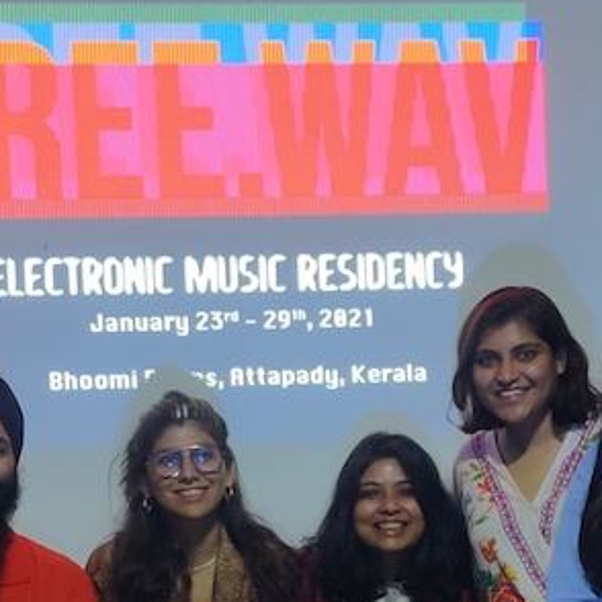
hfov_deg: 26.4
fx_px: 1279
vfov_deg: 25.3
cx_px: 376
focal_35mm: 65
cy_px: 590
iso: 400
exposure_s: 1/33
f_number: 1.65
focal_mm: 4.75
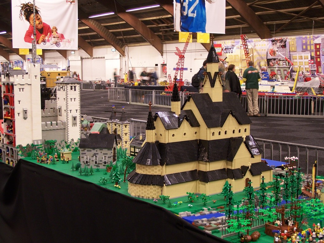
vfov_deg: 26.1
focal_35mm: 56
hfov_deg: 34.3
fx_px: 524
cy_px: 122
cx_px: 162
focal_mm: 9.3
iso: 80
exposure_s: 1/2
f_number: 3.1
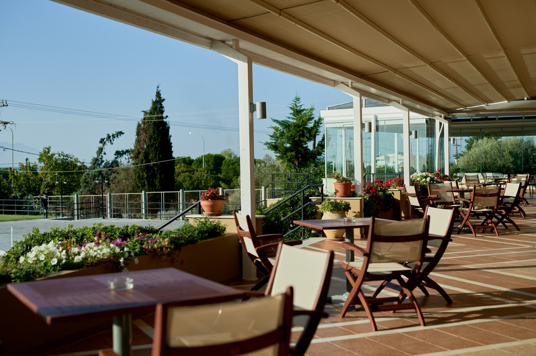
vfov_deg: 27.0
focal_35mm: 50
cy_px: 178
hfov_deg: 39.6
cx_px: 268
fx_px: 744
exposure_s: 1/2500
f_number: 3.2
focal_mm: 50
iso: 100
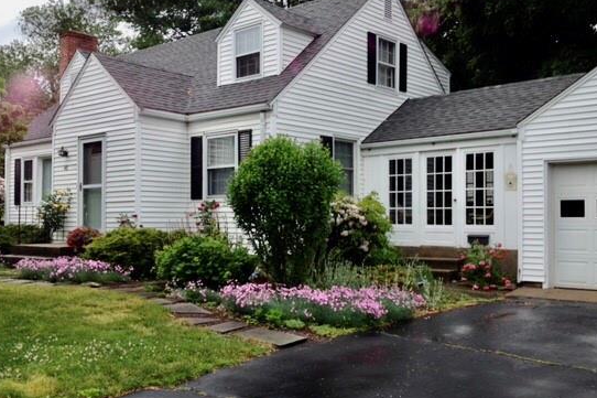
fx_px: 713
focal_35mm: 43
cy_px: 202
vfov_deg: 31.2
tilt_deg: +0.2
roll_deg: +0.1
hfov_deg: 45.4
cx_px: 286
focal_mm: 4.28
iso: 50
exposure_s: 1/951
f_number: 2.4
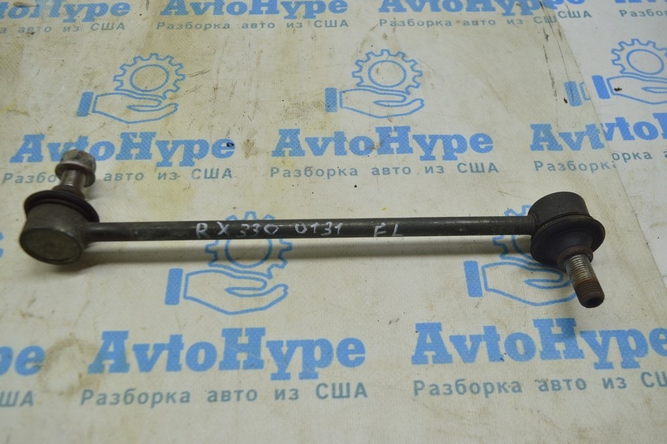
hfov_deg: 57.3
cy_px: 222
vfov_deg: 39.9
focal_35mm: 33
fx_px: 611
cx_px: 334
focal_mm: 22
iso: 400
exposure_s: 1/40
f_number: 5.6
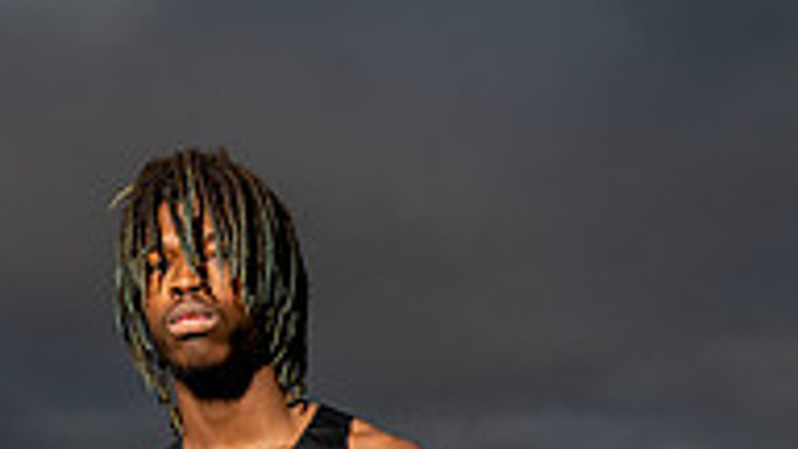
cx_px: 212
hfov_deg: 27.5
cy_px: 910
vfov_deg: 13.5
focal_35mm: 76
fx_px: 1608
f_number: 5.6
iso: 400
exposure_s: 1/200
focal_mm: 31
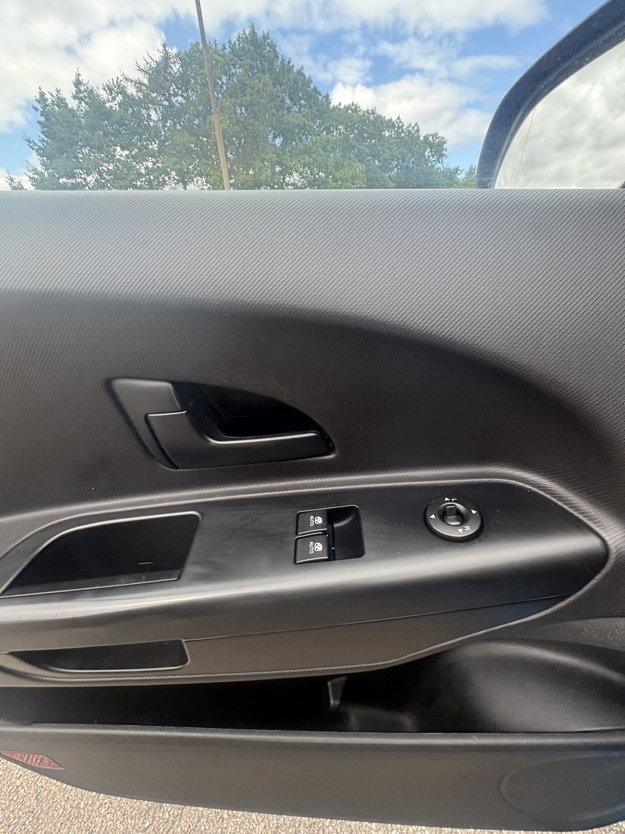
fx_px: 337
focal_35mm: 14
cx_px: 312
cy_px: 417
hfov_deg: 85.7
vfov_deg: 102.1
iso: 64
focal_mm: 2.22
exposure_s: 1/131
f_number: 2.2
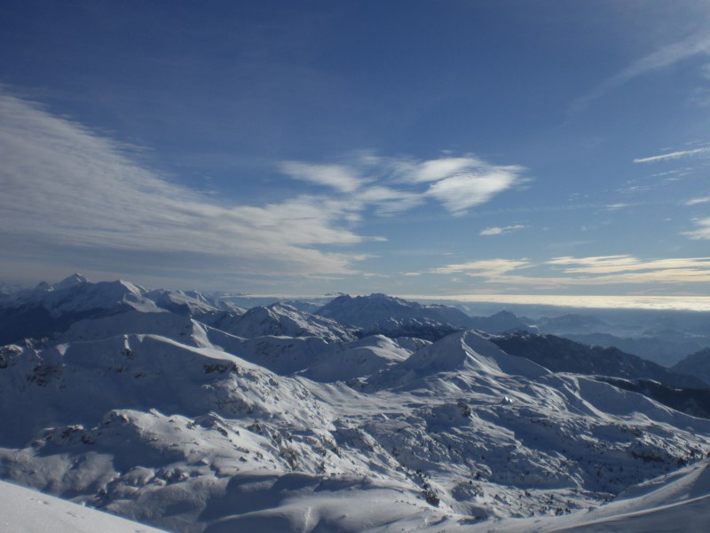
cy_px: 266
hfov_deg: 49.0
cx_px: 355
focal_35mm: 38
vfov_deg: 37.7
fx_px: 779
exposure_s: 1/1250
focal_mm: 6.3
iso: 50
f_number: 4.4
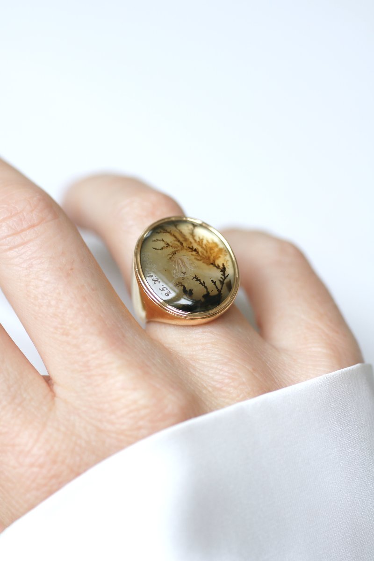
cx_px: 187
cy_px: 280
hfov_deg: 13.0
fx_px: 1636
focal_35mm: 105
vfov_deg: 19.5
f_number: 3.2
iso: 200
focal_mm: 70
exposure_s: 1/125
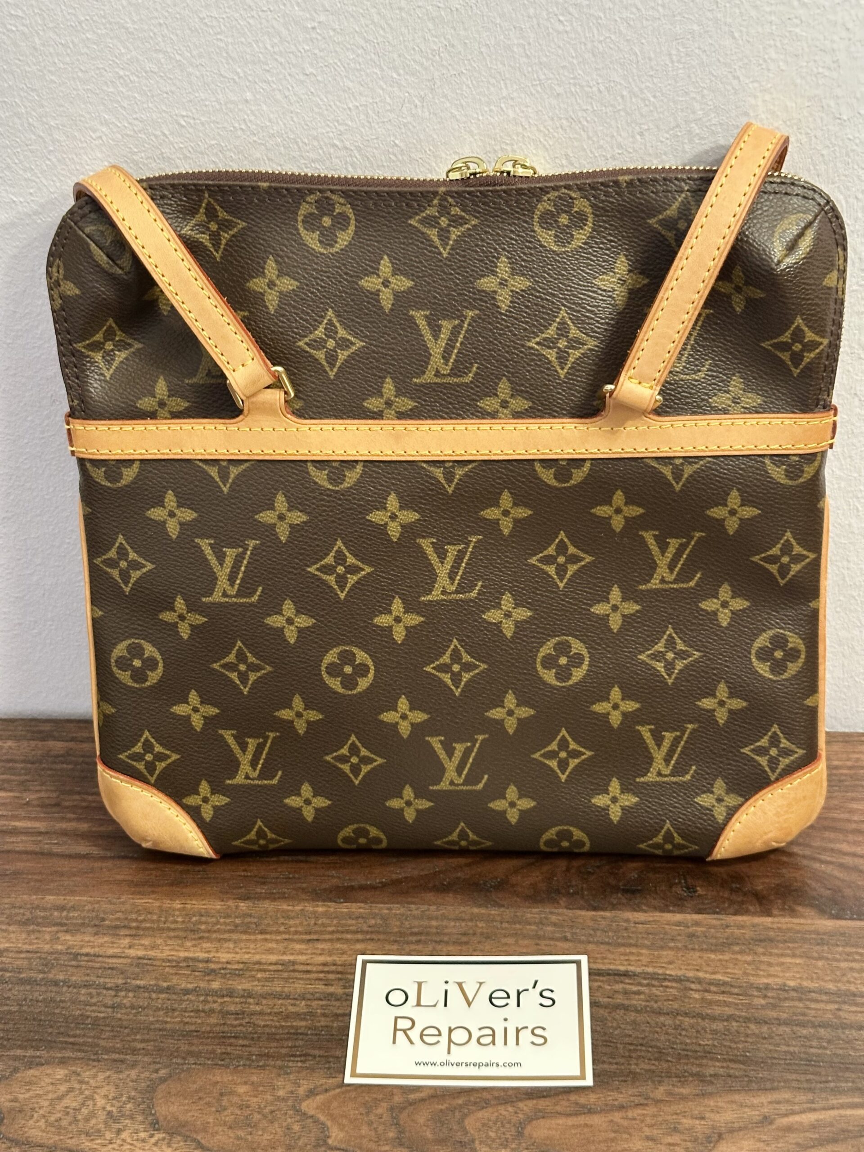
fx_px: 1597
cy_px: 576
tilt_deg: -35.7
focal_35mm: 48
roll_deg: +2.8
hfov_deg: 30.3
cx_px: 432
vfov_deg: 39.7
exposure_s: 1/50
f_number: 1.78
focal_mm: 6.86
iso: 200
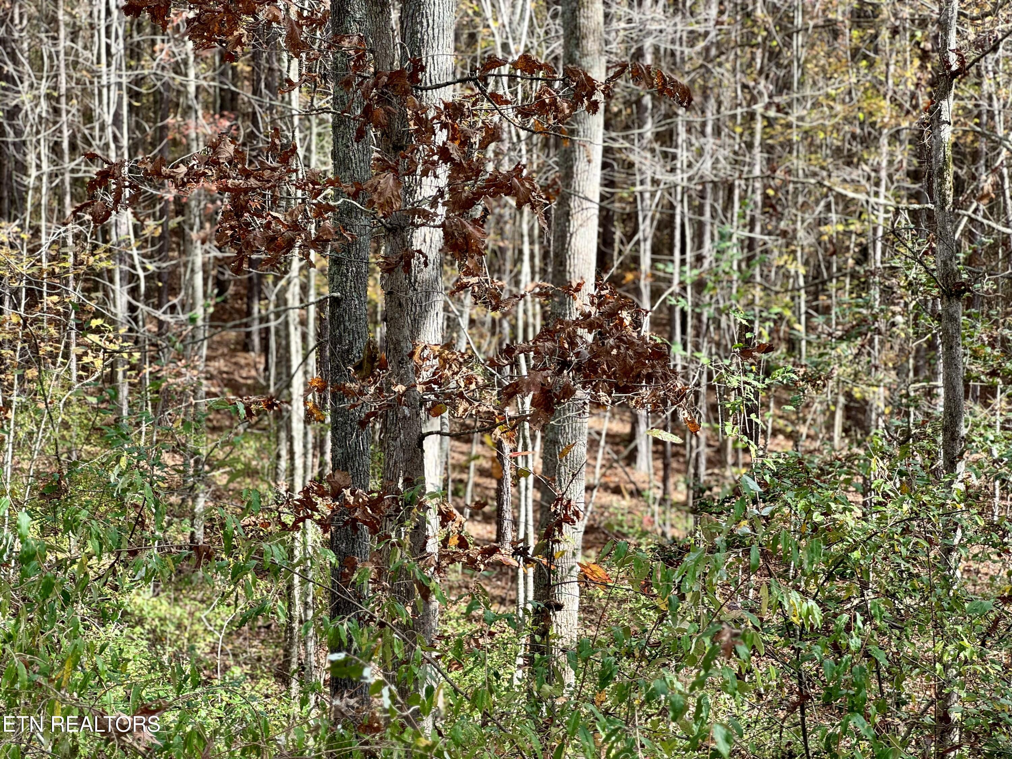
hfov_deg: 25.3
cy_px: 380
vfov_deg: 19.1
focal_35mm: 77
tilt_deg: -2.0
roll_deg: -1.2
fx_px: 2251
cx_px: 506
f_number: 2.8
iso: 32
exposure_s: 1/99
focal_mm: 9
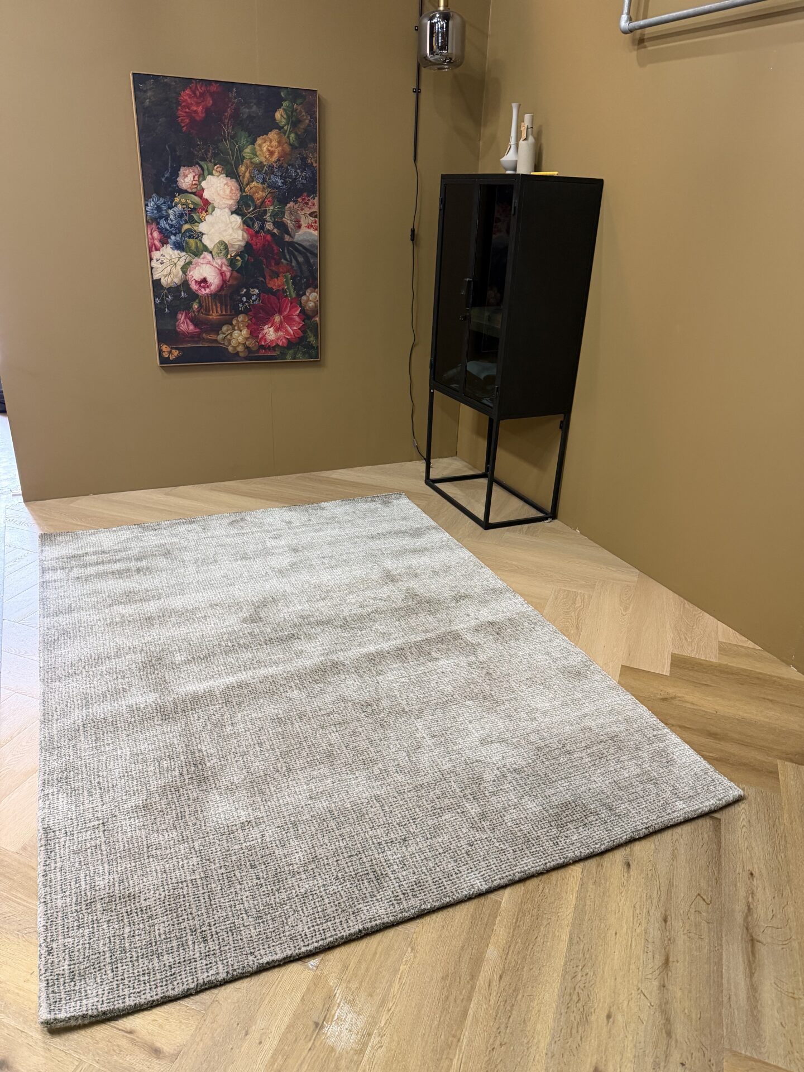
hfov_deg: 56.8
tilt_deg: -25.2
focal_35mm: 24
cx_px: 402
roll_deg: -2.4
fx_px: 743
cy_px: 536
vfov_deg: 71.6
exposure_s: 1/50
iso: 400
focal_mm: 6.76
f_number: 1.78
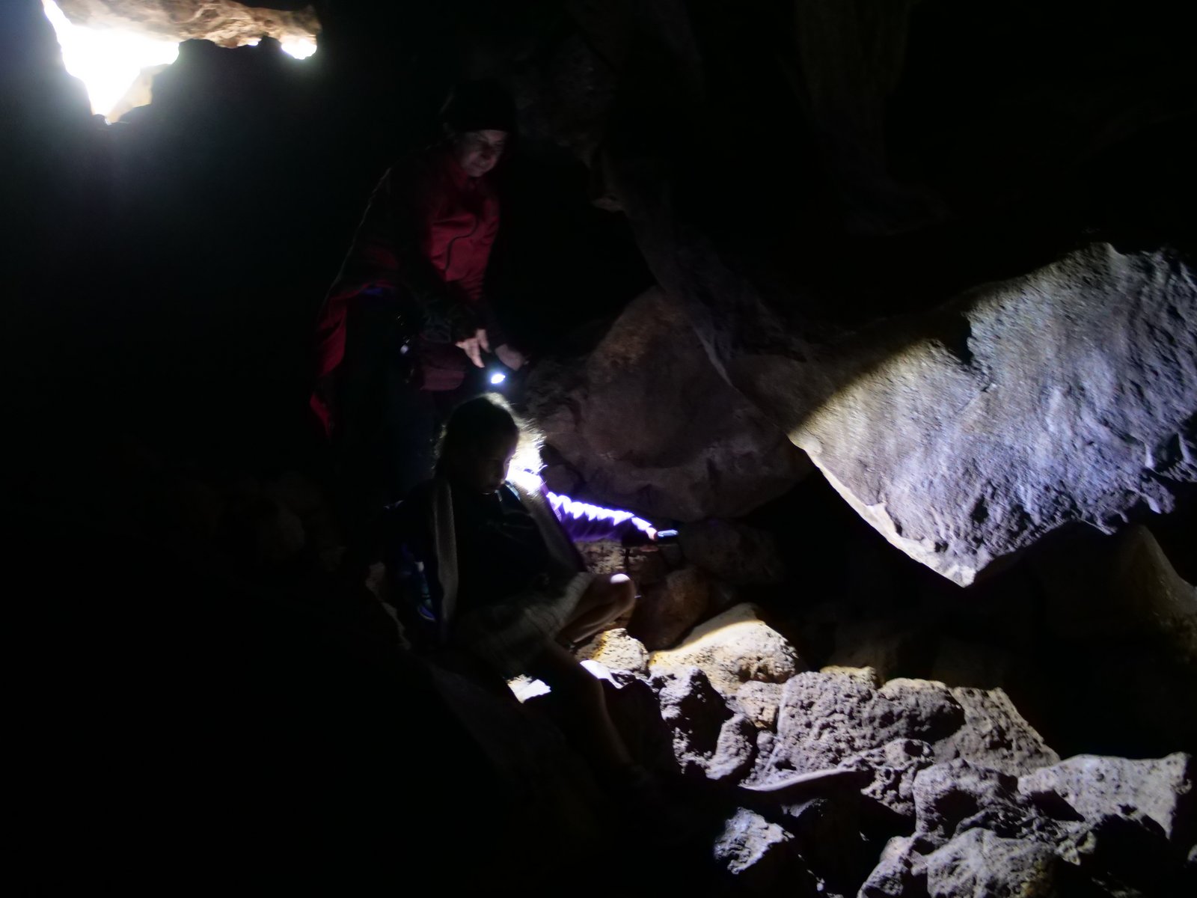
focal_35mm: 32
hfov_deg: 56.8
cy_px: 449
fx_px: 1107
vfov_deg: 44.2
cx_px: 598
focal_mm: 16
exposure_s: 1/13
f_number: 3.7
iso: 3200
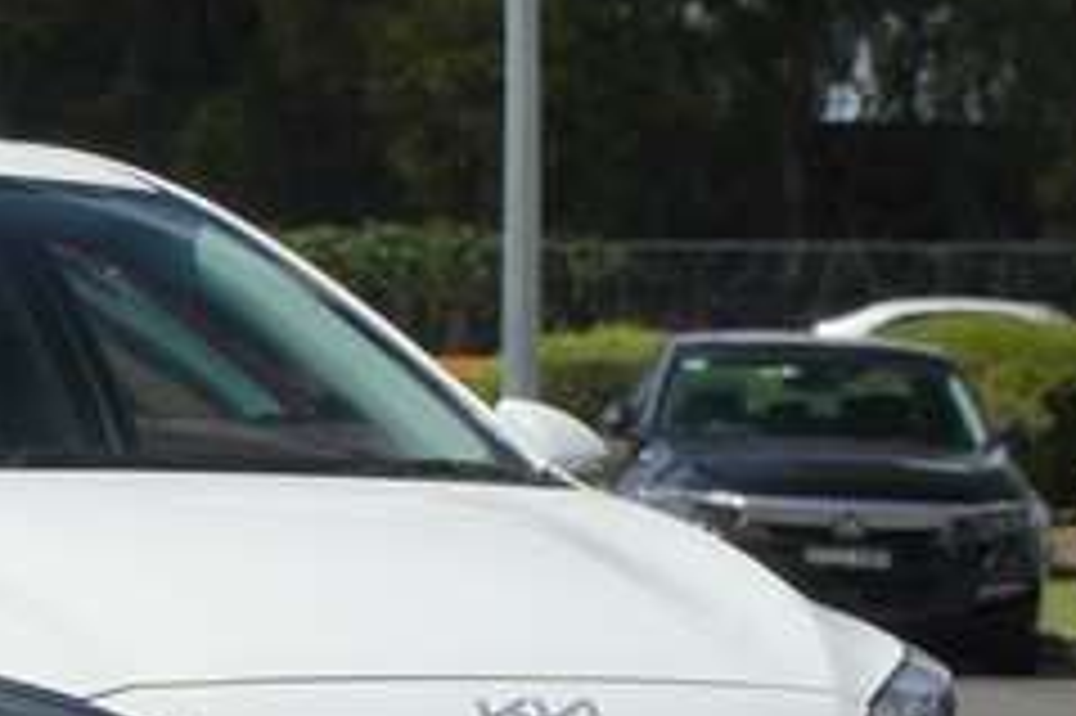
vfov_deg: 3.7
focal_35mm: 373
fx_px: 11148
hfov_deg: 5.5
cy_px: 635
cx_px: -243
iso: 800
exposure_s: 1/2000
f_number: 8
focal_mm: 99
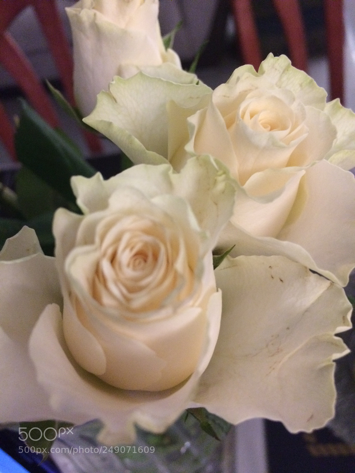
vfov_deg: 61.7
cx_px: 178
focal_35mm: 29
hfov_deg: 48.2
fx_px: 397
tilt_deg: -48.2
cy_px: 236
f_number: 2.2
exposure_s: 1/17
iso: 320
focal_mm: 4.15
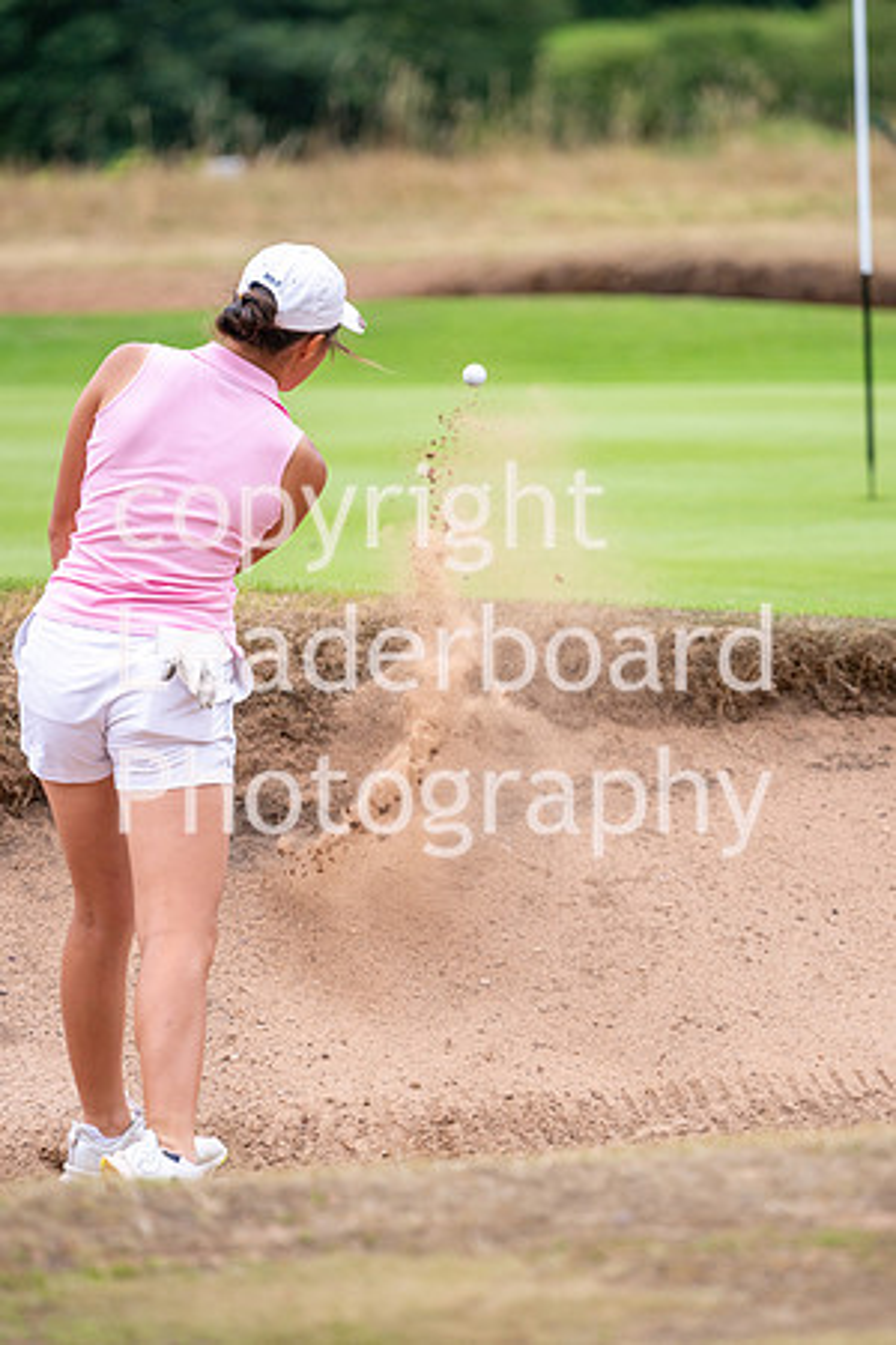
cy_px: 672
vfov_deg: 6.9
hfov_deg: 4.6
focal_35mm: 300
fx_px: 11199
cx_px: 448
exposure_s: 1/1250
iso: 400
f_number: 5
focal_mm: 300
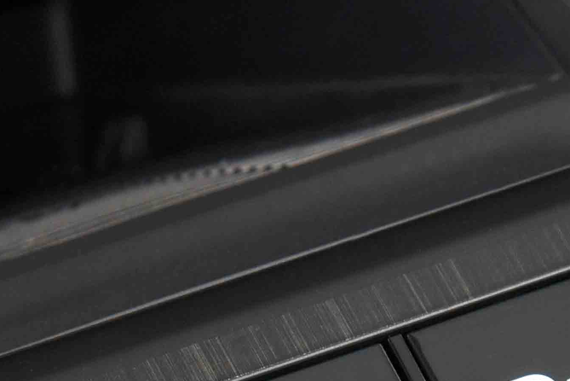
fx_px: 8283
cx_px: 103
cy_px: 436
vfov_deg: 2.6
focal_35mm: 523
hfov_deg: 3.9
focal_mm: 98
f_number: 9
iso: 800
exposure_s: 1/8
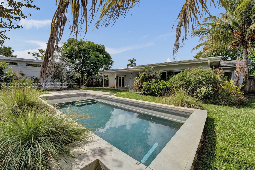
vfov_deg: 81.2
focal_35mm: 14
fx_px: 99
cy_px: 85
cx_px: 128
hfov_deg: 104.3
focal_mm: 14
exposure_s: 1/500
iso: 1250
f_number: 20
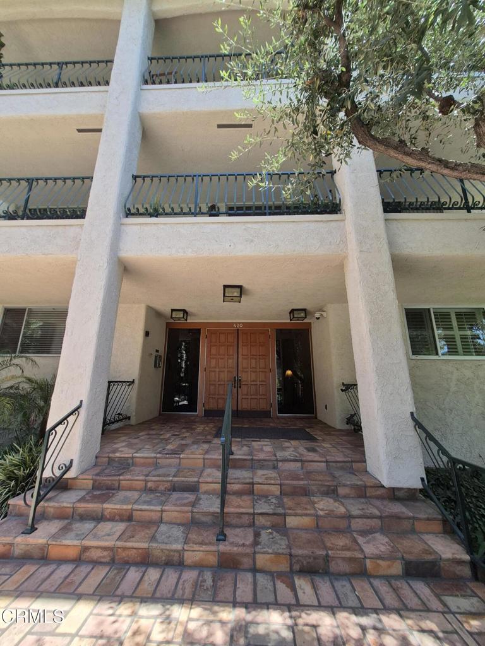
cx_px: 242
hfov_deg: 89.9
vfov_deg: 106.2
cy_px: 323
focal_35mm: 13
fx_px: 243
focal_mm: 1.74
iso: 50
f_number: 2.2
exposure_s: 1/376
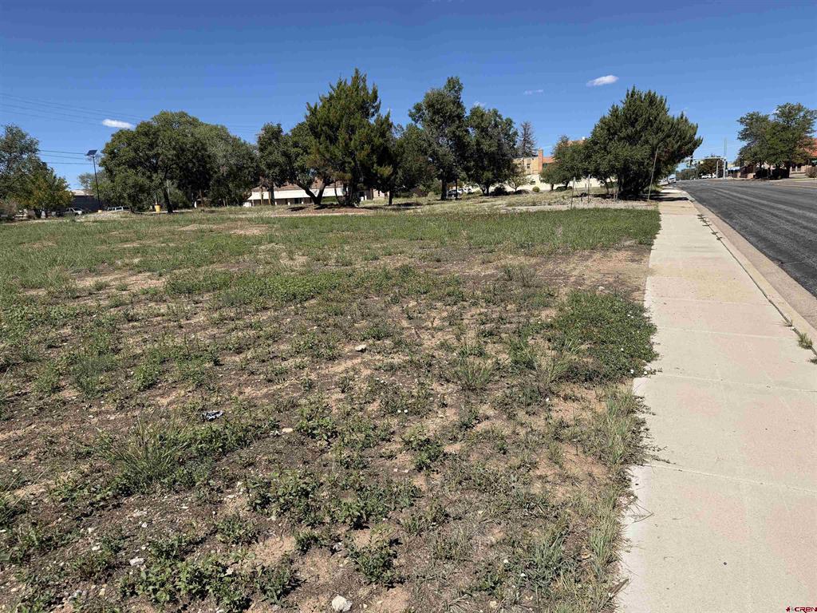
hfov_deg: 71.6
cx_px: 408
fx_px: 566
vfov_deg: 56.8
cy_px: 306
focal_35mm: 24
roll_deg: +2.8
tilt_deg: -6.8
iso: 80
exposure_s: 1/6173
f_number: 1.78
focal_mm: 6.76
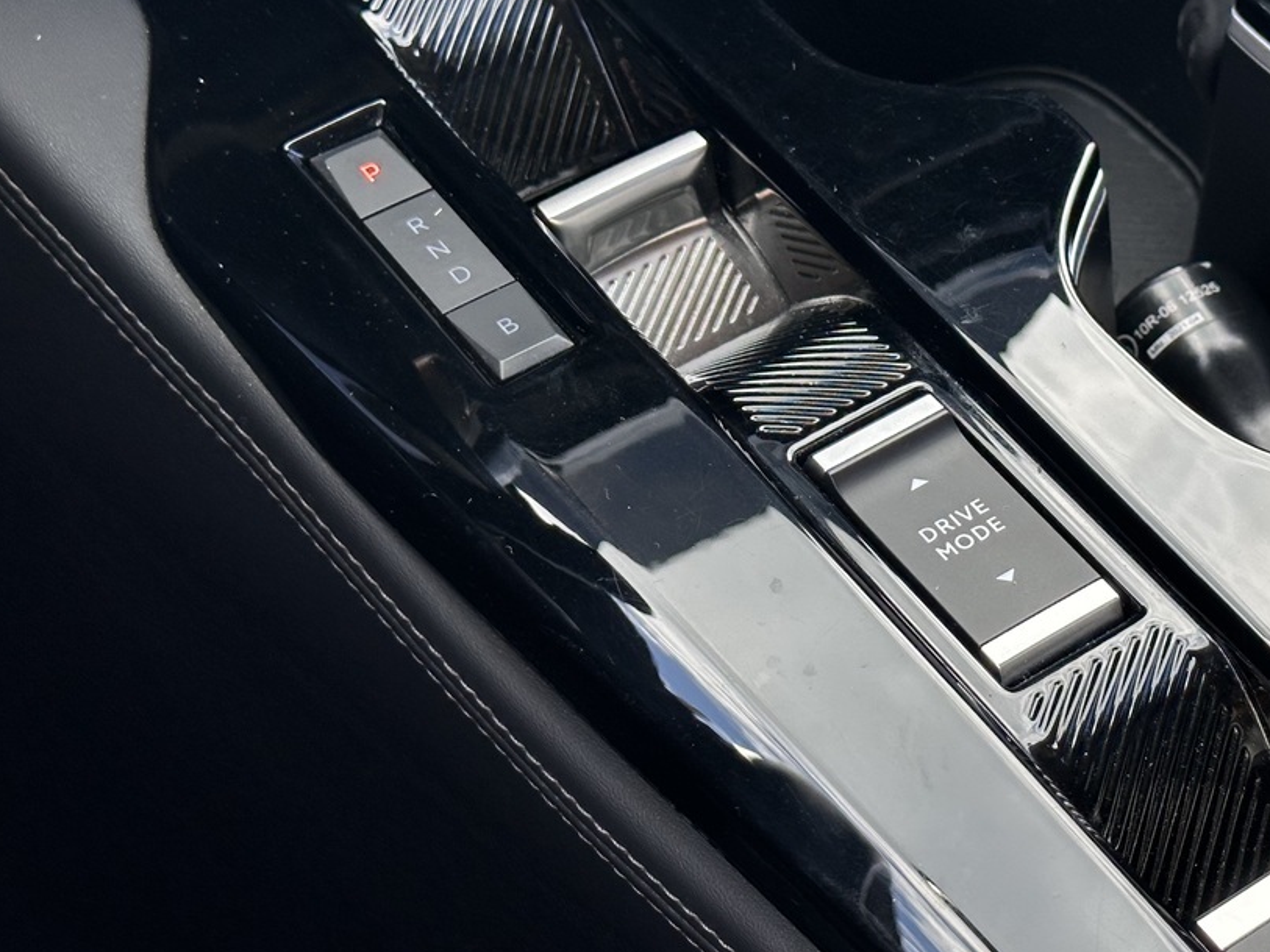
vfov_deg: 17.4
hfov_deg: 22.8
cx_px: 953
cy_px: 443
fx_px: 3119
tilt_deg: -48.6
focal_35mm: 85
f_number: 1.78
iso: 64
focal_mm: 6.86
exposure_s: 1/409
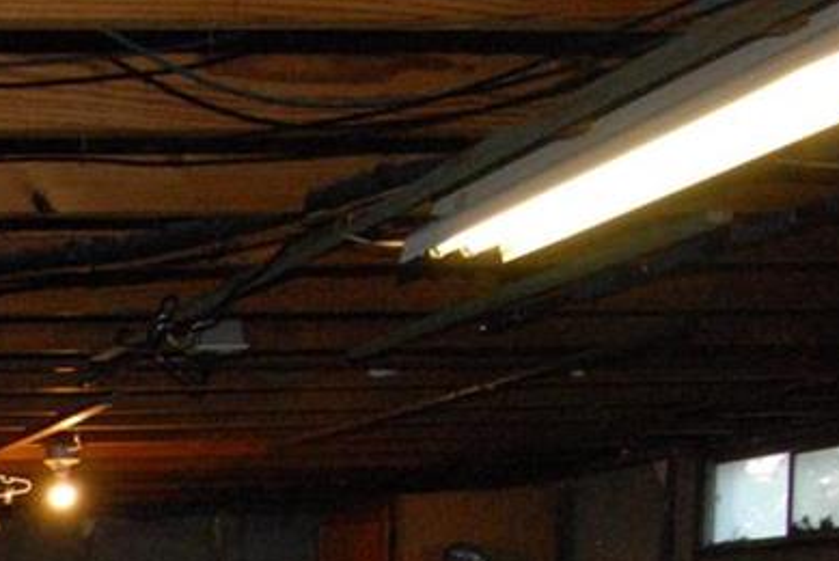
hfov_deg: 22.2
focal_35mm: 74
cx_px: -440
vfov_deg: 16.6
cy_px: 865
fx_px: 1726
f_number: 7.1
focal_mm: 12
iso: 1000
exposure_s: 1/60
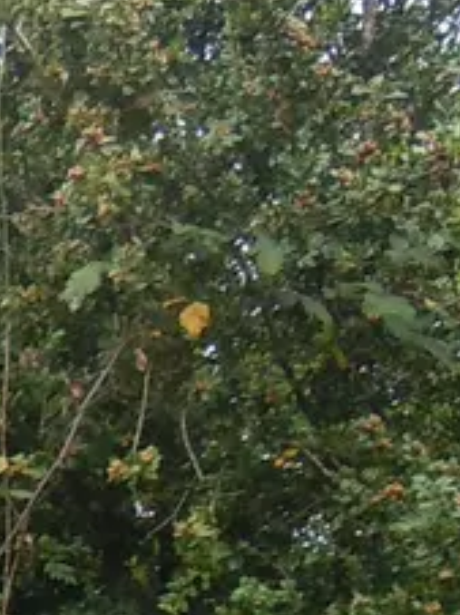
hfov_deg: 7.9
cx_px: -740
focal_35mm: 170
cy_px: 947
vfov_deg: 11.1
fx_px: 3018
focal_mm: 5.4
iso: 100
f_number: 3.5
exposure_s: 1/160
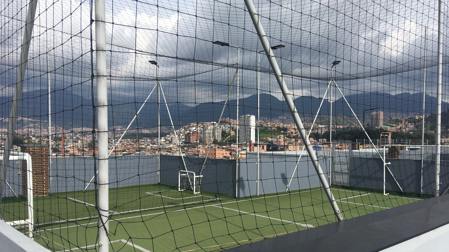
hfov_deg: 61.0
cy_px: 151
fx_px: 381
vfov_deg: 36.5
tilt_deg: -1.3
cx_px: 224
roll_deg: -0.8
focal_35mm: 32
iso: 25
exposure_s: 1/2079
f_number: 2.2
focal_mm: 4.15
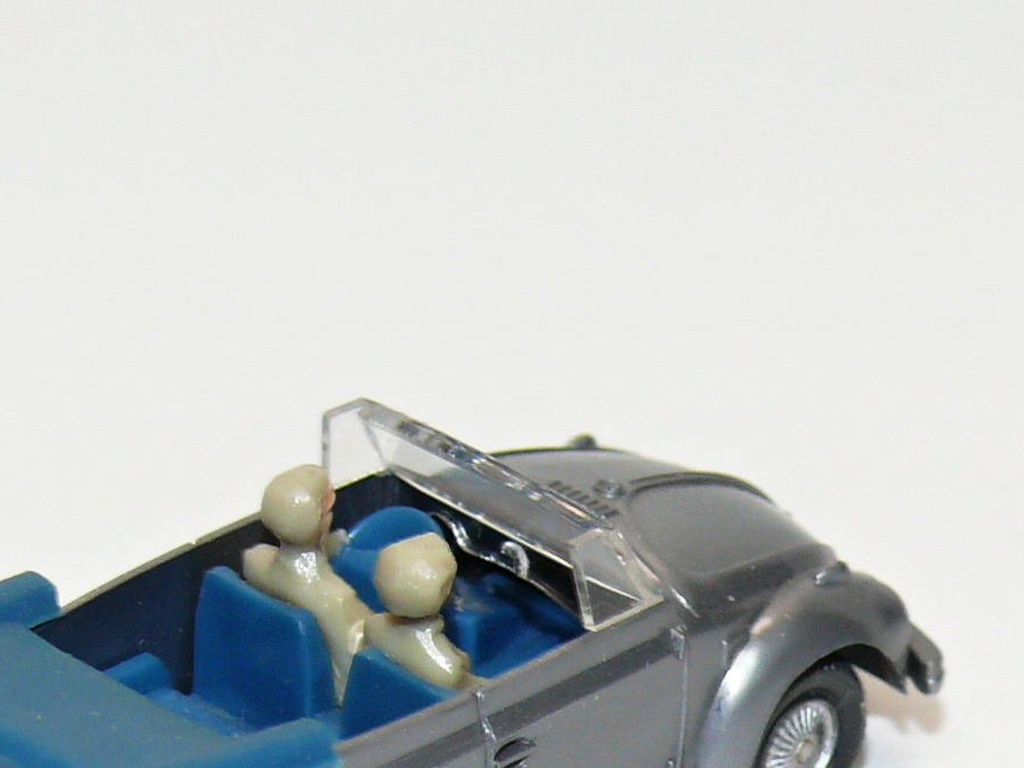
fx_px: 7750
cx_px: 410
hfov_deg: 7.6
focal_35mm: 262
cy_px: 662
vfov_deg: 5.7
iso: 100
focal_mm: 17.3
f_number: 4
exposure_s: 1/30
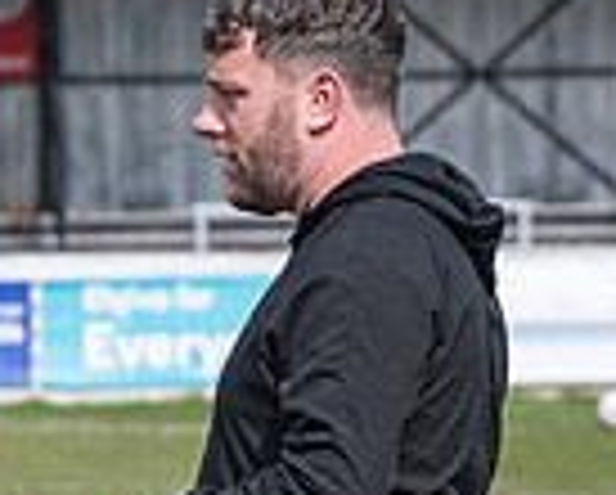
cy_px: 700
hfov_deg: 2.5
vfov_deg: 2.0
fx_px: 13912
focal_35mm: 762
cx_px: 6
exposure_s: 1/2500
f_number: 4
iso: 200
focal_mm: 91
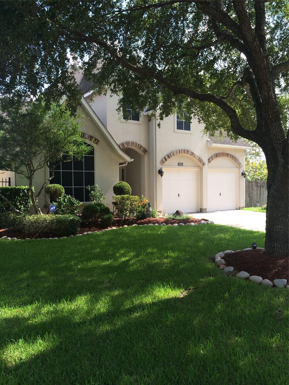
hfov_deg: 46.8
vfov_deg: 60.0
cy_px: 192
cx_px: 144
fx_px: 334
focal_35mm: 30
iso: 32
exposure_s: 1/612
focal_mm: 4.12
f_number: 2.2
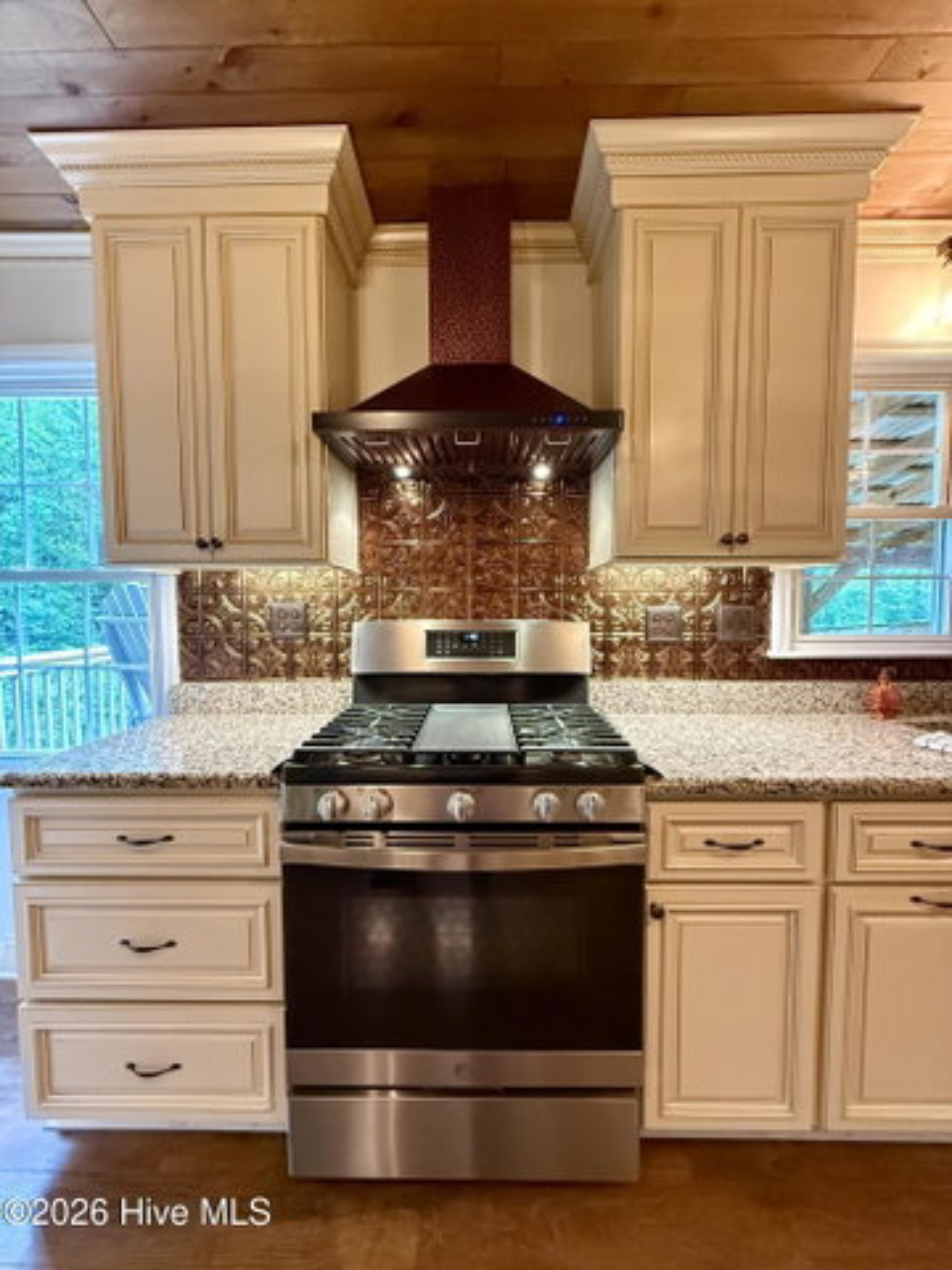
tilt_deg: -2.5
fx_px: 513
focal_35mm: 14
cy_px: 635
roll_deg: -0.3
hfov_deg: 85.7
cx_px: 476
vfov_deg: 102.1
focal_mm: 2.22
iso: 640
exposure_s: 1/60
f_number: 2.2
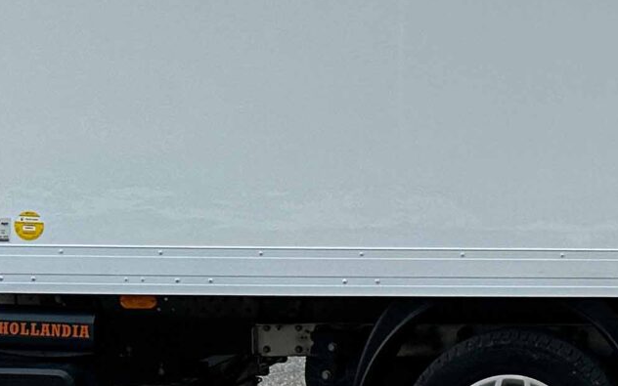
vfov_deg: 12.7
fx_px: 1735
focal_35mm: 103
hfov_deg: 17.8
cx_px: 959
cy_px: 114
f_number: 1.8
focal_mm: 6.86
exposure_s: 1/3200
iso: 80
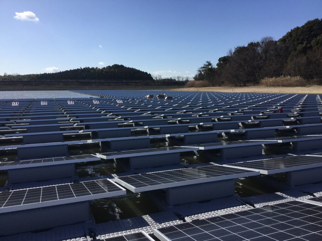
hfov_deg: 58.4
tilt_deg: -11.9
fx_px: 288
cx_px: 161
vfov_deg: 45.4
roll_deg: -0.7
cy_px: 120
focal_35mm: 31
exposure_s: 1/2146
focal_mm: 3.3
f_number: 2.4
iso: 25
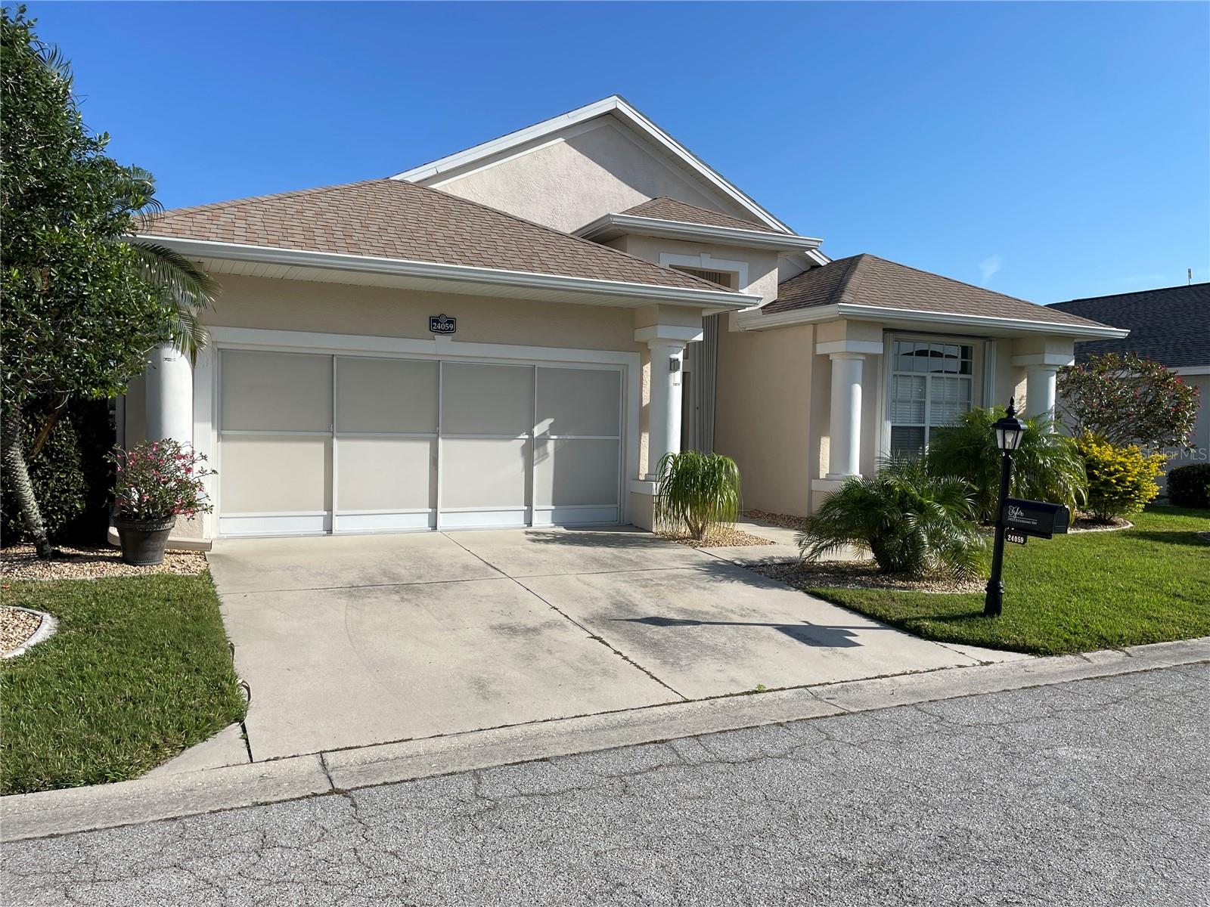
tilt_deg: -1.9
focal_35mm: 26
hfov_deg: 67.3
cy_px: 454
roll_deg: -3.0
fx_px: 909
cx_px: 605
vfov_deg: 53.1
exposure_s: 1/5051
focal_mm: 4.2
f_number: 1.6
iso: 32
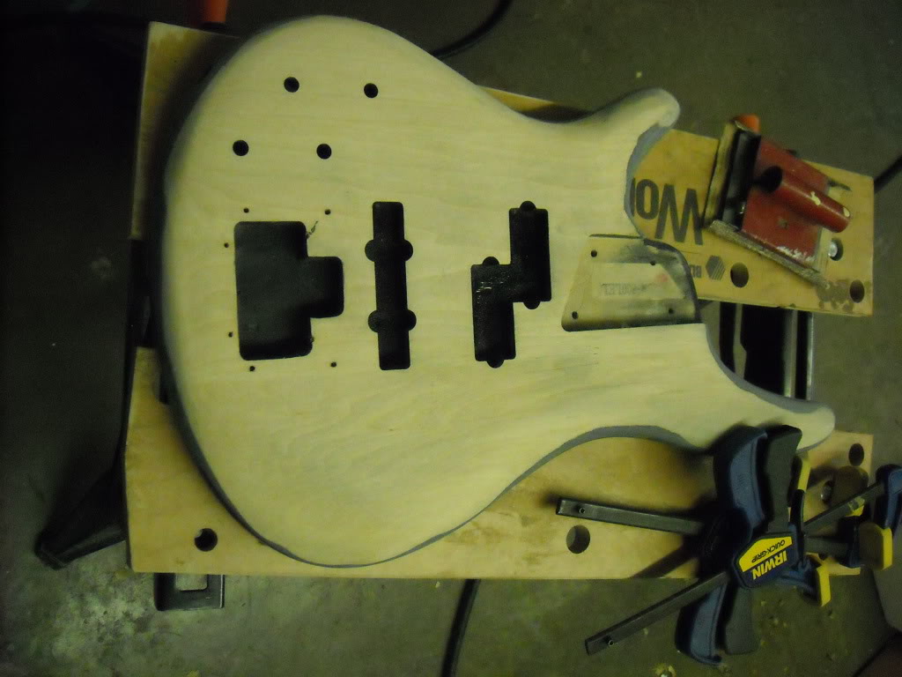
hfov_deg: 52.6
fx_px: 912
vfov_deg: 40.7
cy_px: 338
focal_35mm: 35
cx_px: 451
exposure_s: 1/176
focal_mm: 5.7
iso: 800
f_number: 2.8
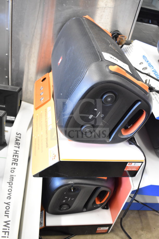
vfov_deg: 57.2
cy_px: 120
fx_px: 219
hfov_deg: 40.0
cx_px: 80
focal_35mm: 33
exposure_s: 1/40
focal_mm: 22
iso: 2800
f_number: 3.8
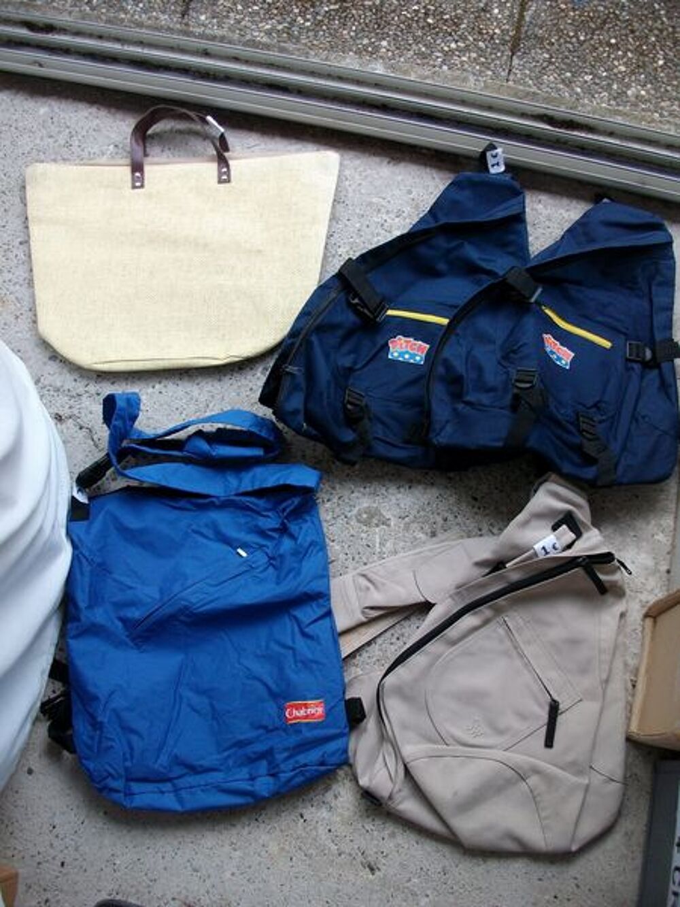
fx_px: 838
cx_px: 340
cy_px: 454
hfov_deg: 44.2
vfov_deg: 56.8
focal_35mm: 32
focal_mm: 5.7
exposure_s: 1/123
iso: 80
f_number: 2.9
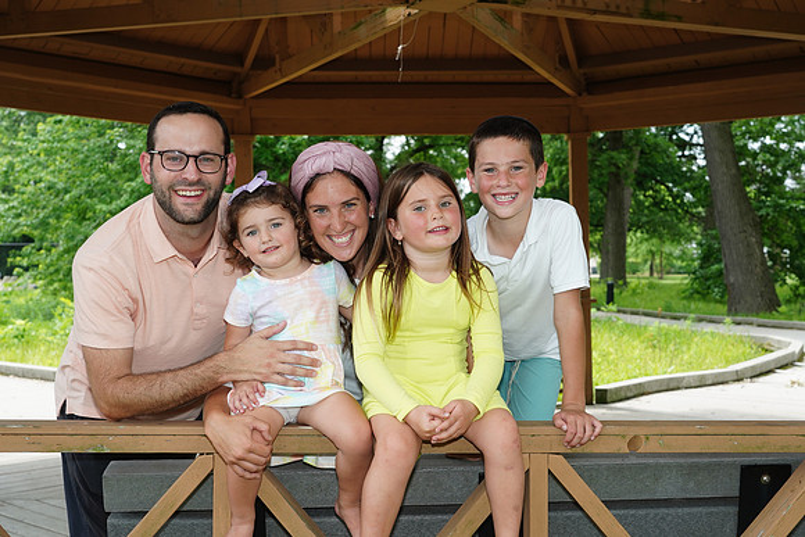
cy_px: 268
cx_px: 402
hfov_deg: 43.6
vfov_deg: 29.9
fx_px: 1006
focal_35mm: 45
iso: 250
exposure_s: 1/200
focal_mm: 45
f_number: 7.1
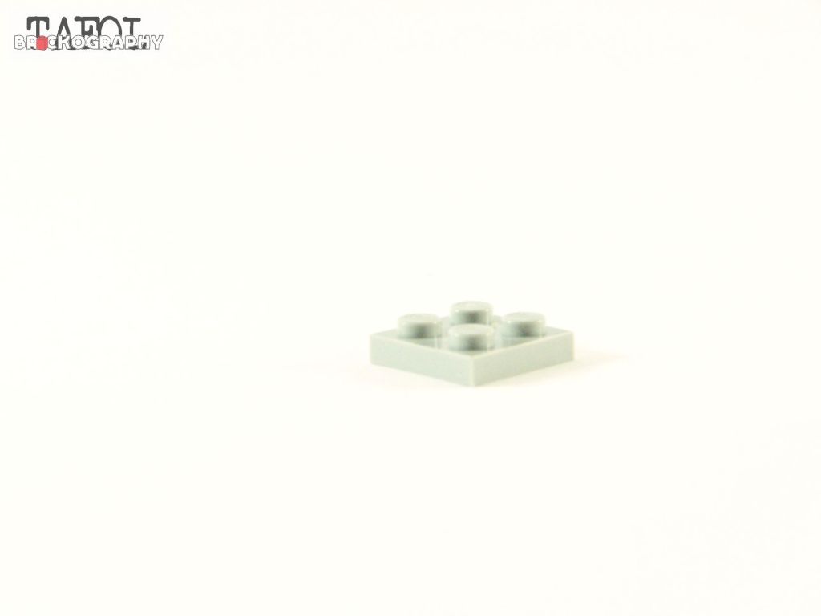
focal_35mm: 117
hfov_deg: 16.8
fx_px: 2775
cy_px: 308
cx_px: 410
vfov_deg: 12.7
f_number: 4
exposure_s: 1/60
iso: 400
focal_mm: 19.4
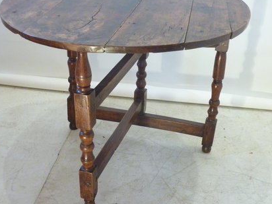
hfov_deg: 37.5
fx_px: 401
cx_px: 137
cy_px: 99
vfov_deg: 28.6
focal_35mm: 51
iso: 400
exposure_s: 1/10
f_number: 3.5
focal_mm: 5.7
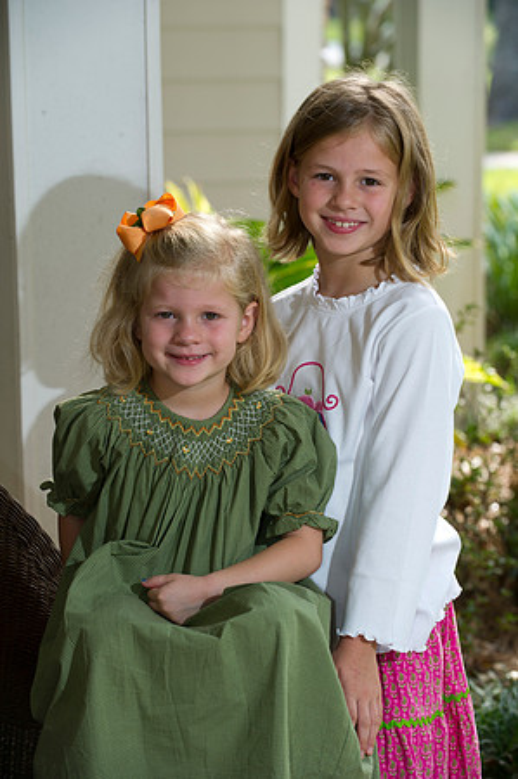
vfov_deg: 17.7
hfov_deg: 11.8
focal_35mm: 116
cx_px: 259
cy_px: 390
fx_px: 2509
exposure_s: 1/160
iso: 320
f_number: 5
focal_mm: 116
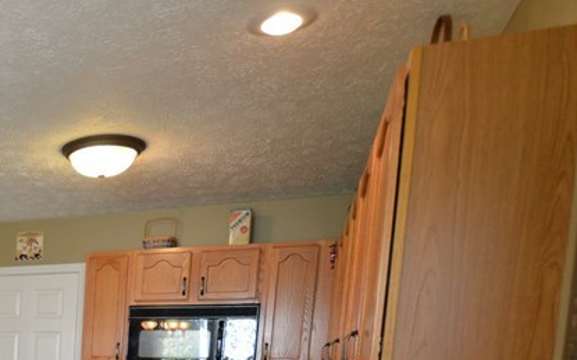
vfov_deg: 27.6
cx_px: -95
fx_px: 629
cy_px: 445
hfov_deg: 38.3
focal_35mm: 40
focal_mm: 10
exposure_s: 1/60
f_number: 3.5
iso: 640
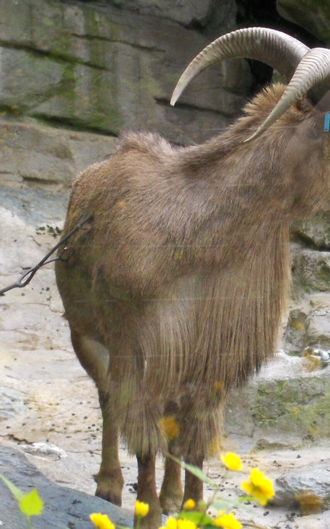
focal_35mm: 167
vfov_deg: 12.5
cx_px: 315
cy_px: 256
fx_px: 2404
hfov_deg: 7.8
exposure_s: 1/171
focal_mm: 22.5
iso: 200
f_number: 5
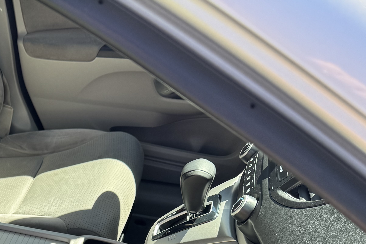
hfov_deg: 30.4
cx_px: -37
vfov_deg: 20.9
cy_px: 320
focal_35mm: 59
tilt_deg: -45.4
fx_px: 600
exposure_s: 1/356
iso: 80
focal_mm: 6.76
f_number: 1.78
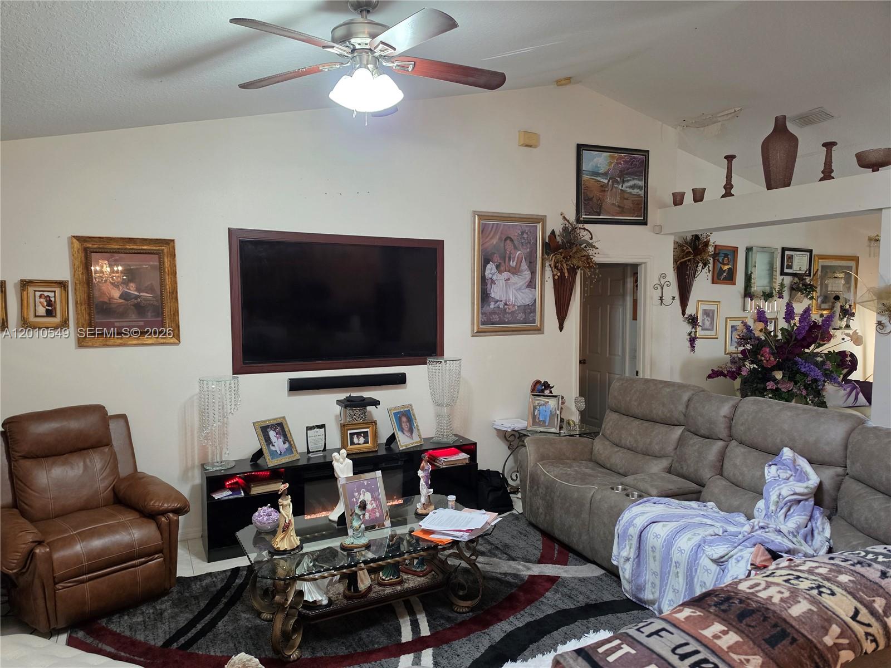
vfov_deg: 58.9
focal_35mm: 23
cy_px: 334
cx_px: 446
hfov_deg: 73.9
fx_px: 592
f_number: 1.4
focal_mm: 6.5
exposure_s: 1/120
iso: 320
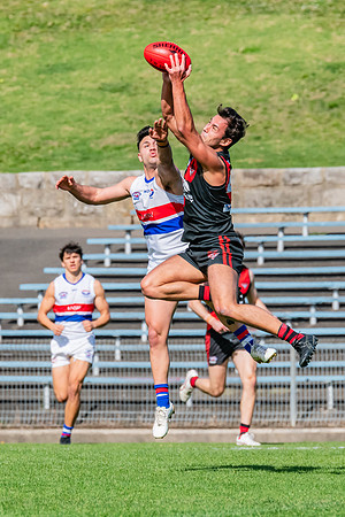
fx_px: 11987
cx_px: 186
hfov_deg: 1.6
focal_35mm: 834
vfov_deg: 2.5
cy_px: 184
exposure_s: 1/1600
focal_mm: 420
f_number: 10
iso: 800
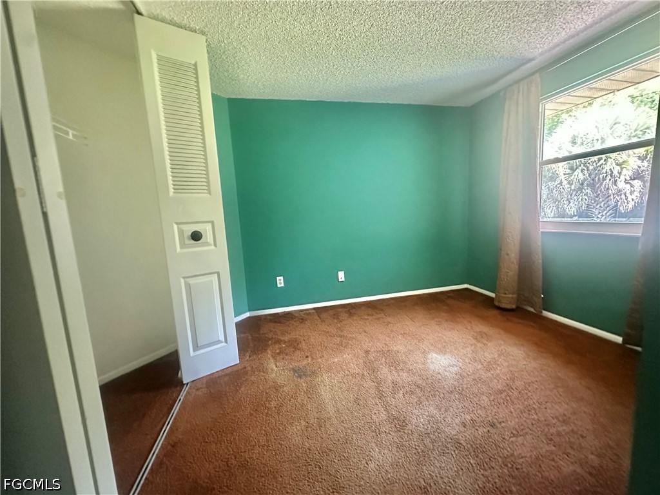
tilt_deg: -7.4
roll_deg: +2.5
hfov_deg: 102.1
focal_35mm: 14
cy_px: 248
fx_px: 267
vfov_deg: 85.7
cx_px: 330
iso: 1250
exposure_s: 1/48
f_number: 2.2
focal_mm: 2.22
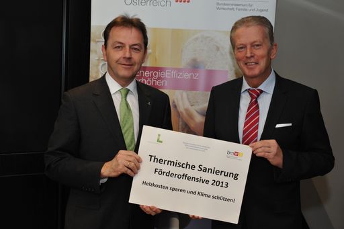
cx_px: 172
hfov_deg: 41.1
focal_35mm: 48
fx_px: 458
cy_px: 114
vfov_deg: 28.1
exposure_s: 1/160
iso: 1250
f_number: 5
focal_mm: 48
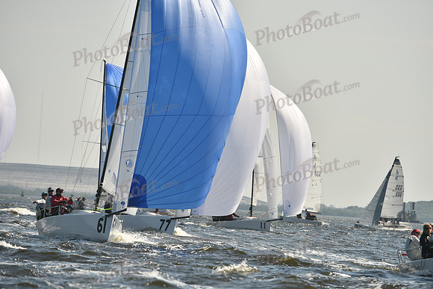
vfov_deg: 3.4
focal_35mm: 400
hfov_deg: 5.2
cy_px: 144
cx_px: 216
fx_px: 4812
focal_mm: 400
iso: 250
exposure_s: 1/1250
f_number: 8
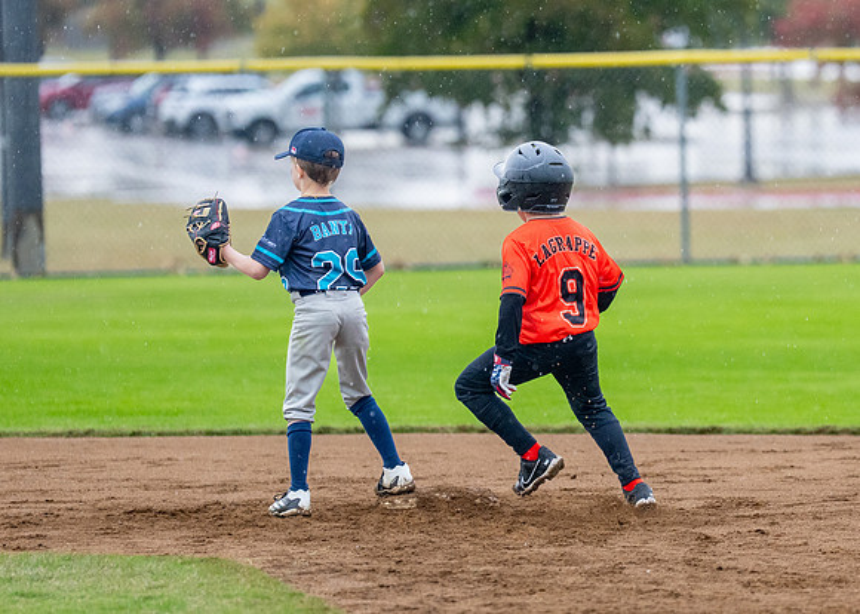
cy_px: 258
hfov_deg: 6.3
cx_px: 609
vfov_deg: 4.5
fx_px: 7798
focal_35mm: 319
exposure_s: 1/1000
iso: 1600
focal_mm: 165
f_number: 2.8
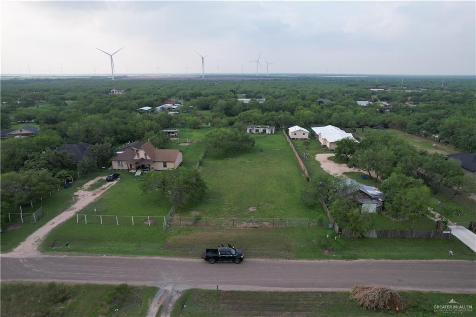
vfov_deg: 57.2
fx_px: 291
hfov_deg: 78.6
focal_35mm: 22
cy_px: 158
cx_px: 238
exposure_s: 1/725
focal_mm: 8.38
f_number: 2.8
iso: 130
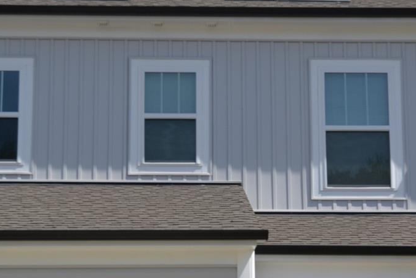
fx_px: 1260
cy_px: 206
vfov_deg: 12.5
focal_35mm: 109
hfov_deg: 18.8
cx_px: 214
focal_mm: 24
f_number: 8
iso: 100
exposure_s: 1/250
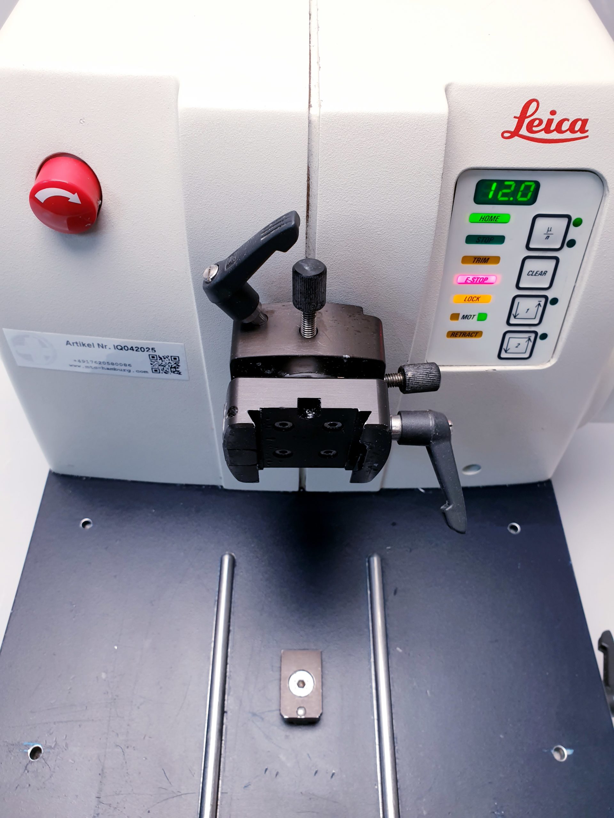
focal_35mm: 26
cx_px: 307
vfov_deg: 67.3
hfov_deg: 53.1
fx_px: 615
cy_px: 409
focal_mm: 4.3
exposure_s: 1/50
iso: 64
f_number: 2.4
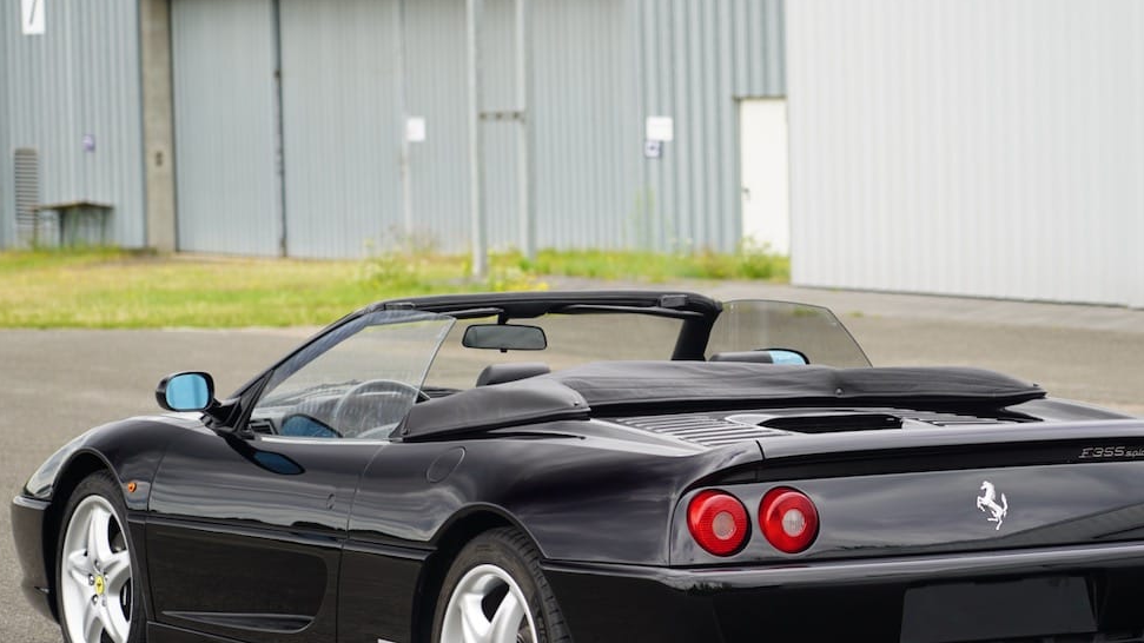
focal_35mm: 145
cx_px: 637
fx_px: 4398
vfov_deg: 8.4
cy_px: 402
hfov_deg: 14.8
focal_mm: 105
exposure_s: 1/125
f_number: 4
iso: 125
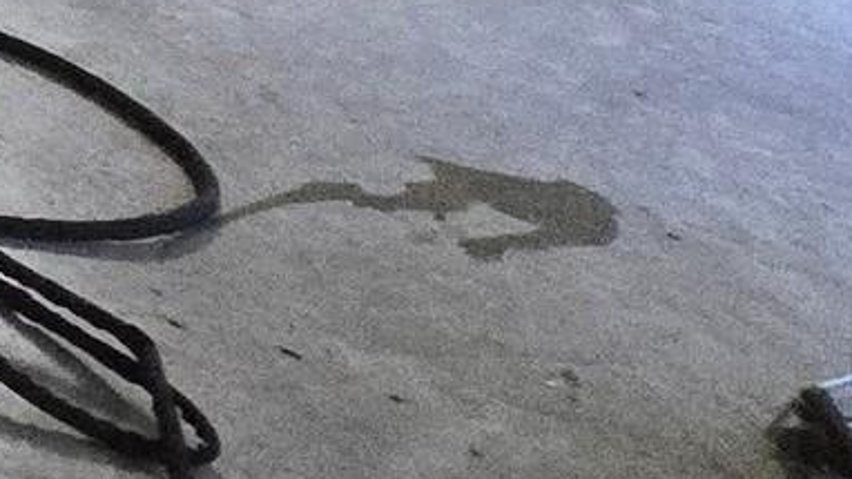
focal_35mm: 76
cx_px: -1352
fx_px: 1717
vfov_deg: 11.4
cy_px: -849
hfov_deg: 13.9
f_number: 2.2
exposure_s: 1/40
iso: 1250
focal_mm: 2.2
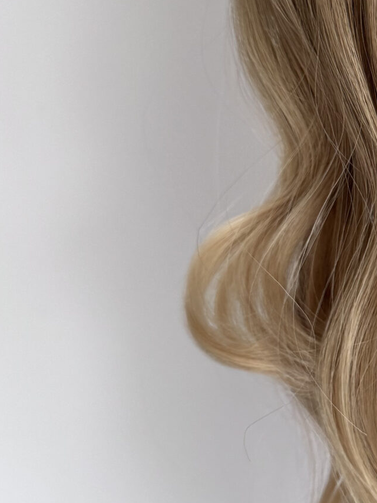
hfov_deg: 18.4
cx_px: 545
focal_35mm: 72
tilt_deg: -20.3
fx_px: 1045
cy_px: 242
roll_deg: +2.4
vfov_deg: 27.0
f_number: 1.78
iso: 160
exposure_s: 1/121
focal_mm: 6.76
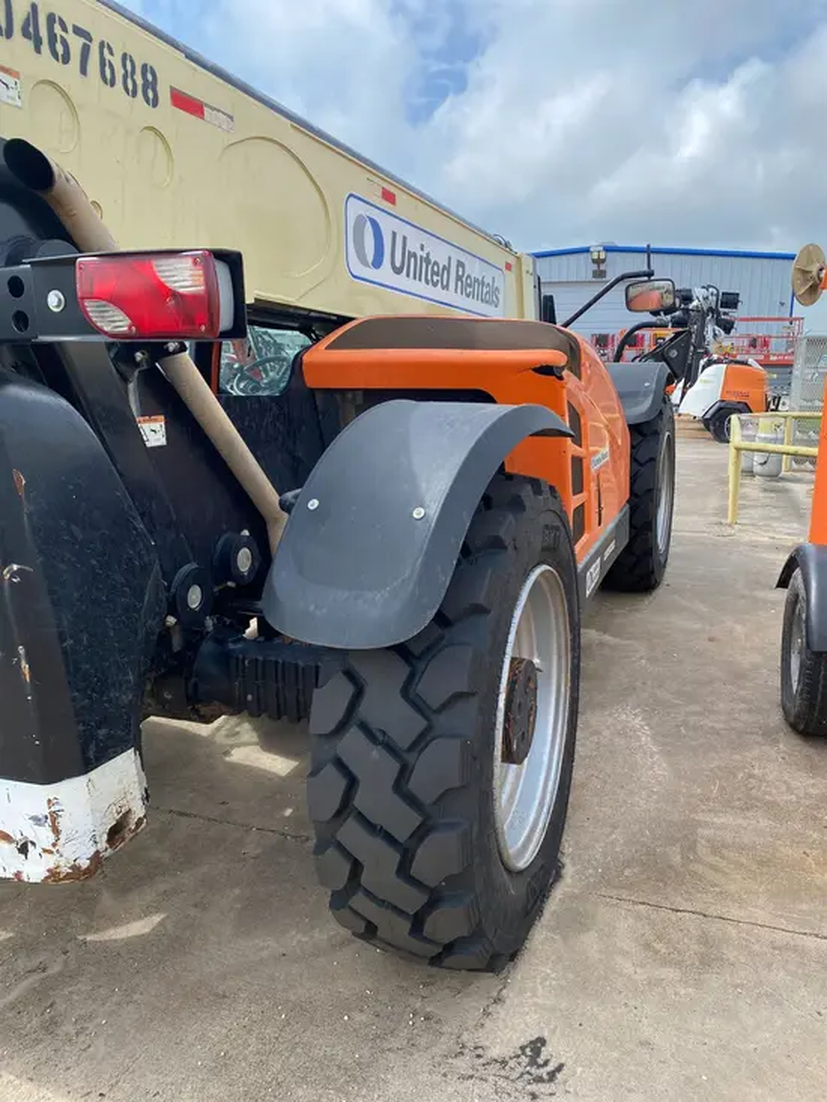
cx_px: 414
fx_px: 828
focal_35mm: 26
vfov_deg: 67.3
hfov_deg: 53.1
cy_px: 551
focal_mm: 4.25
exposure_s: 1/1330
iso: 32
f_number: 1.8
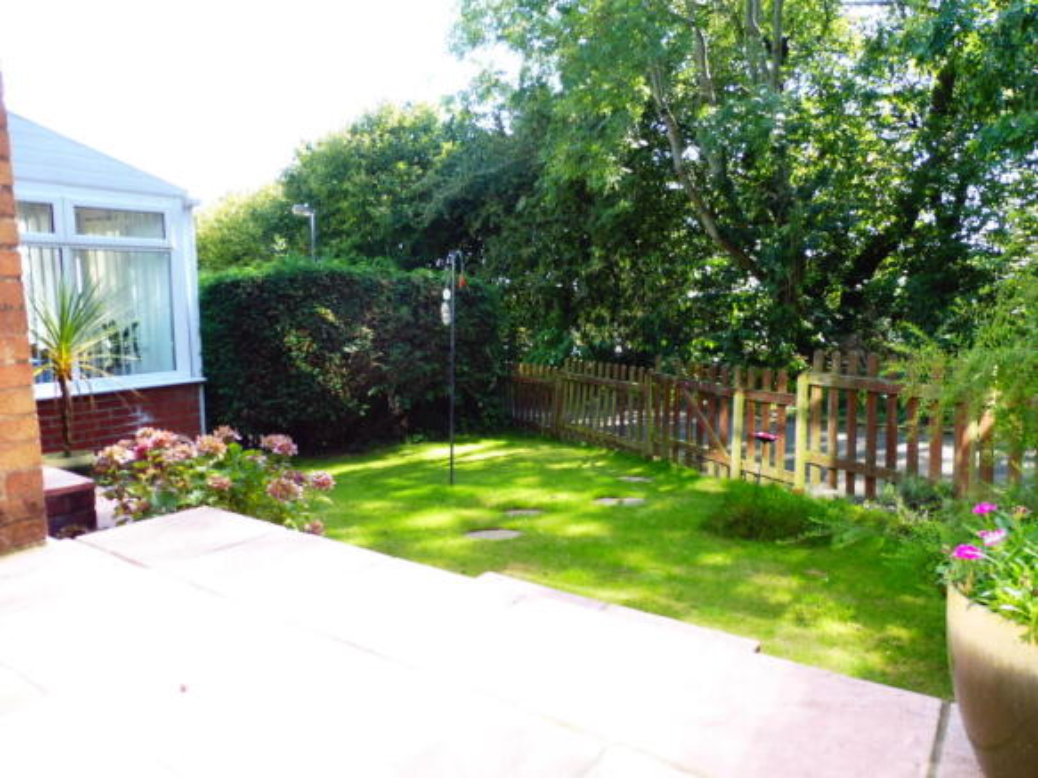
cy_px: 389
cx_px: 519
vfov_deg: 56.8
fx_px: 720
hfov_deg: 71.6
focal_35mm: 24
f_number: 3.5
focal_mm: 4.3
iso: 100
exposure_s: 1/125
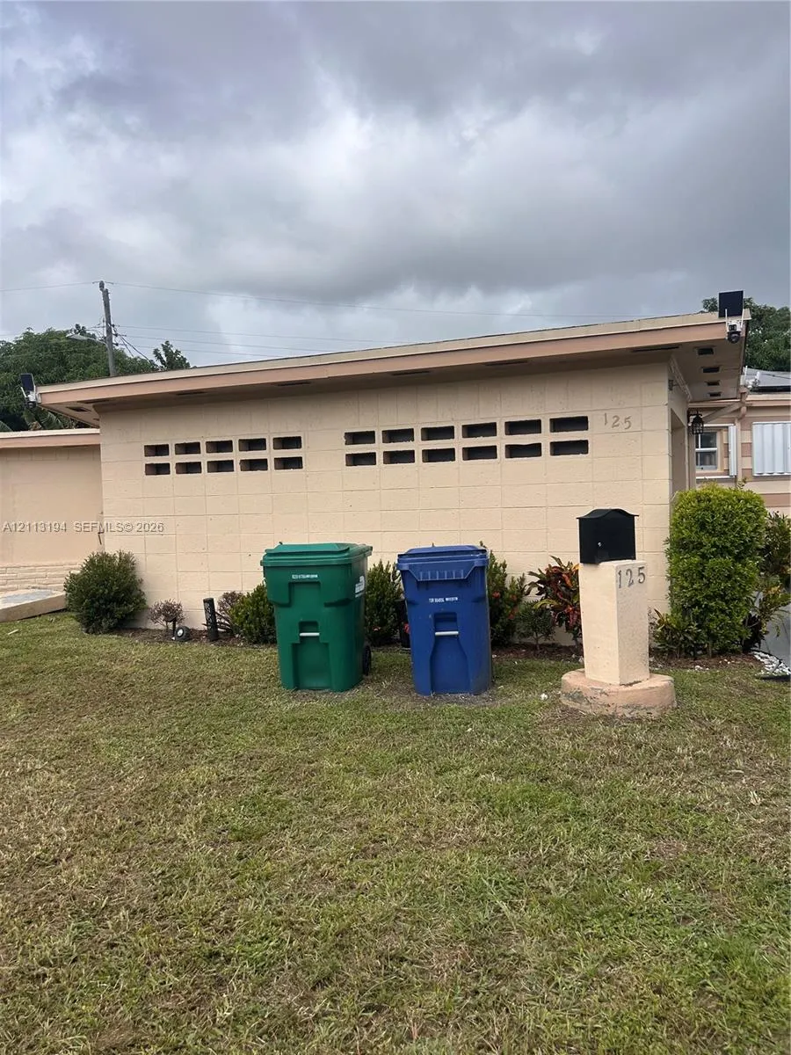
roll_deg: +0.4
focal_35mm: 26
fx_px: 792
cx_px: 396
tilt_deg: -0.6
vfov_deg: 67.3
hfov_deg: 53.1
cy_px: 528
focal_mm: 5.7
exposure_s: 1/6579
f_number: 1.5
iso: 50
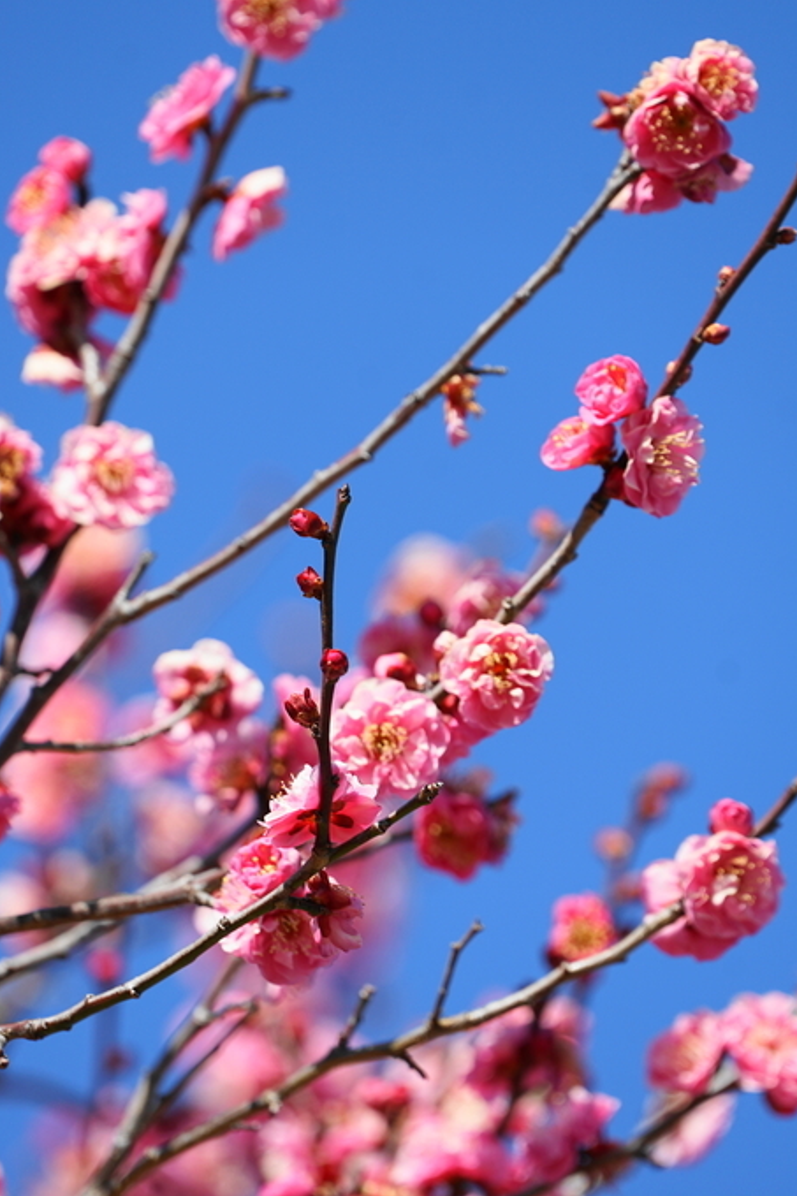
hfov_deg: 3.0
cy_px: 597
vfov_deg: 4.6
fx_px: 15017
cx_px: 385
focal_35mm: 452
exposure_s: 1/500
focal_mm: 300
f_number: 6.3
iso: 100
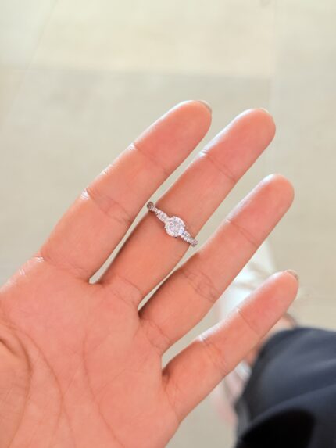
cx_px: 168
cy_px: 224
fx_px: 621
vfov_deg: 39.6
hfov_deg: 30.3
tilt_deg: -51.3
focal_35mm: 48
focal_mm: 6.76
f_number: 1.78
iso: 200
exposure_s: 1/60
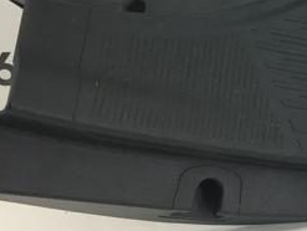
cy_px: -41
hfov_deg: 24.0
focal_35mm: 75
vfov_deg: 18.7
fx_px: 666
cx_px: 351
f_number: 2.2
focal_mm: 4.15
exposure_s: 1/33
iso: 25
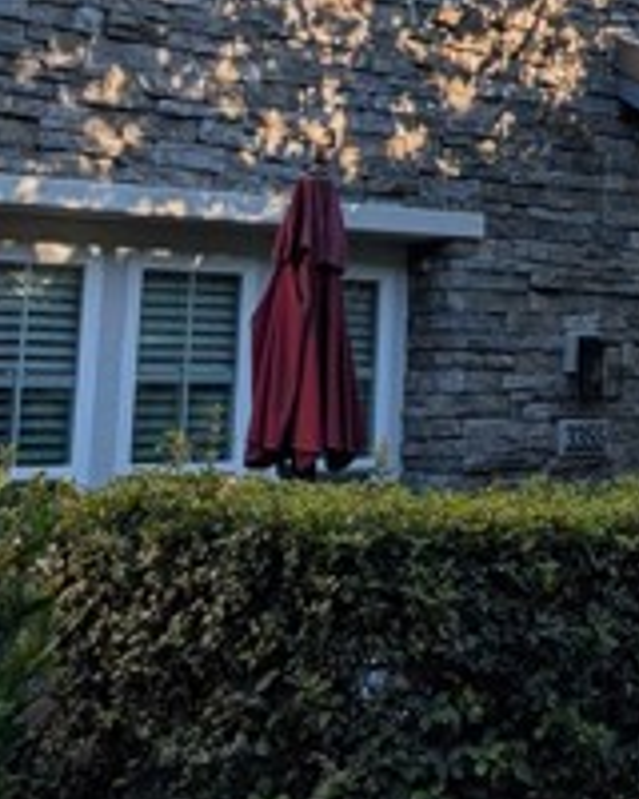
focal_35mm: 75
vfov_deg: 24.0
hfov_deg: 19.6
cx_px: 683
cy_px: -42
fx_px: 1773
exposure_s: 1/999
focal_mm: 6.9
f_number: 1.68
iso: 20
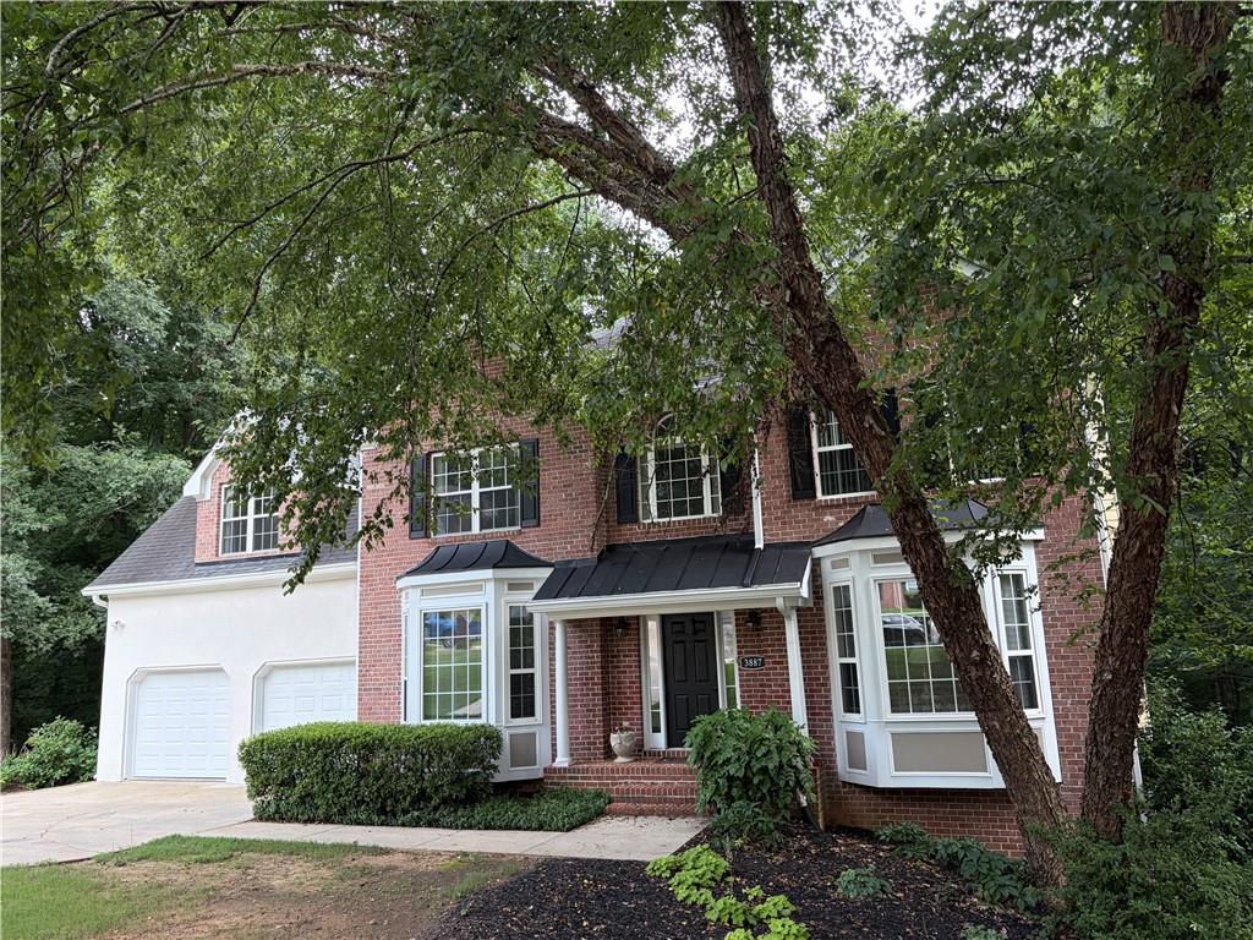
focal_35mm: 26
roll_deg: +2.7
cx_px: 626
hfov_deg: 67.3
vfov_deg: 53.1
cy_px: 470
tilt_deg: +12.6
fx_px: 941
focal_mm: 5.96
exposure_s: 1/195
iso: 125
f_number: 1.6
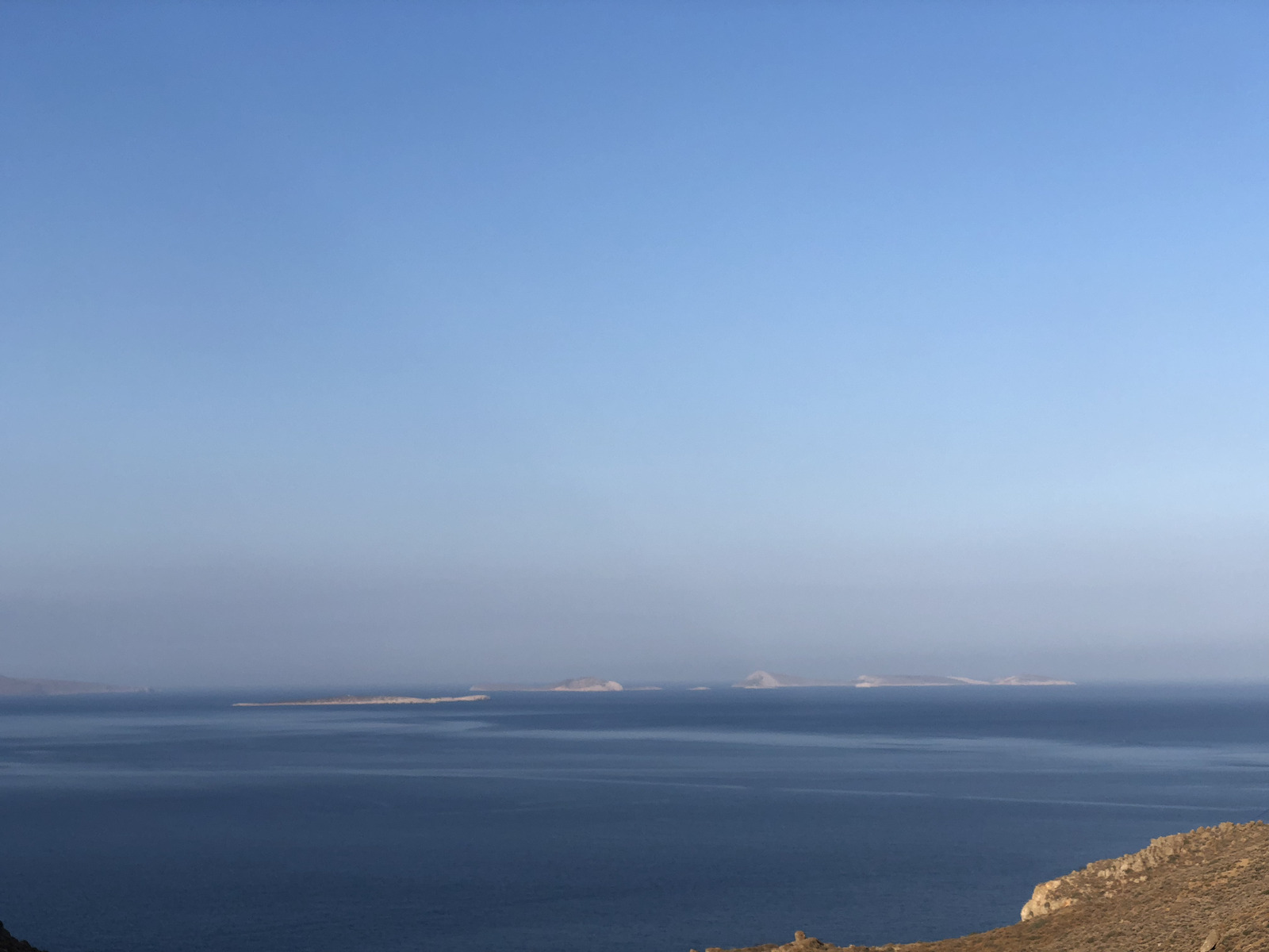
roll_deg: +1.9
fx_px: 1906
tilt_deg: +7.6
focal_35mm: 52
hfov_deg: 36.8
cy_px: 476
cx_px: 634
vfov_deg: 28.0
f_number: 2.4
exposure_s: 1/1230
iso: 16
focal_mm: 6
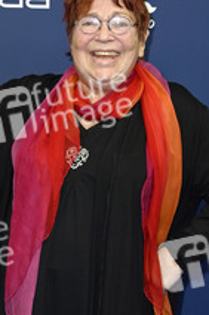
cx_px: 99
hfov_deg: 11.7
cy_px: 183
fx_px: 1020
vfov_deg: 17.5
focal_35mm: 117
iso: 800
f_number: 5
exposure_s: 1/250
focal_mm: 62
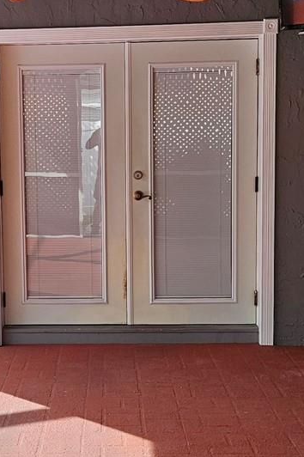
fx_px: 913
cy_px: 225
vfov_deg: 28.1
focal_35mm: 72
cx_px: 66
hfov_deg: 18.7
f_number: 1.8
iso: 40
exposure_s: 1/415
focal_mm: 5.4
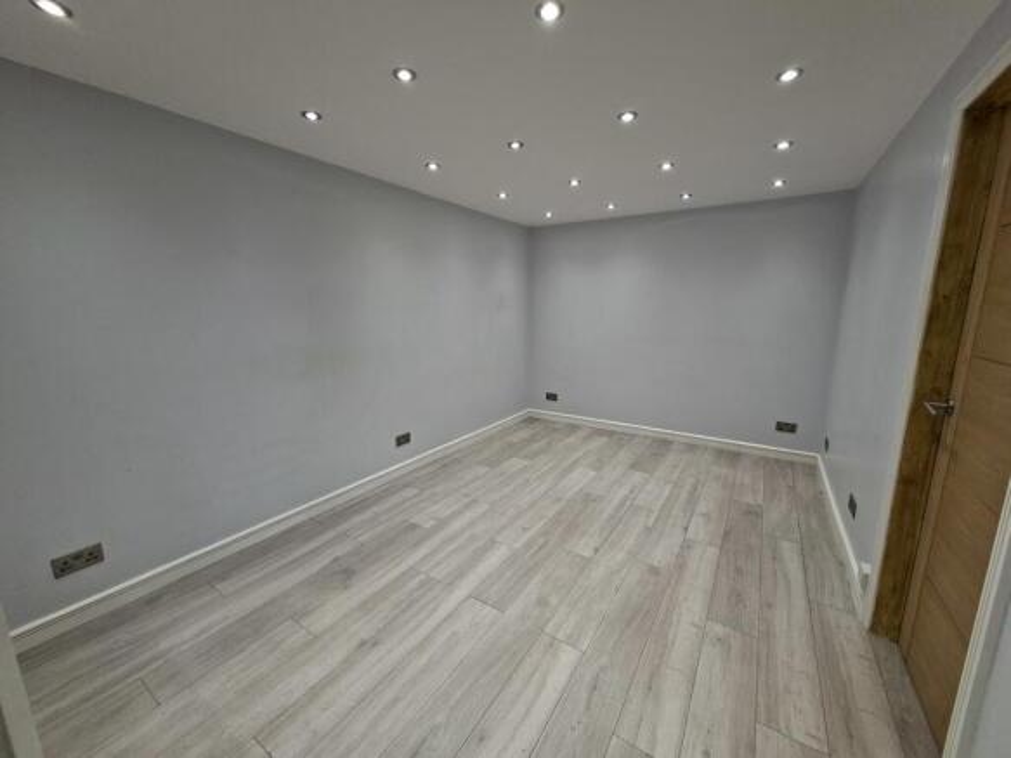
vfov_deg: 89.9
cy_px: 379
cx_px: 506
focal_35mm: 13
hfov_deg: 106.2
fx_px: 380
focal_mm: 1.74
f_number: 2.2
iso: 80
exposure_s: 1/50
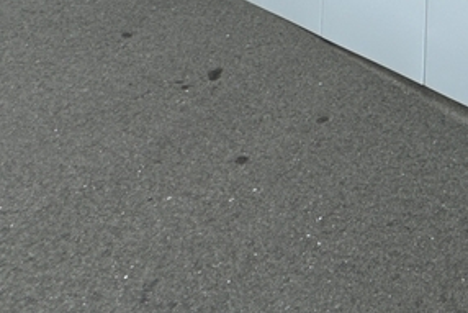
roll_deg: -2.5
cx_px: 619
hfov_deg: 27.2
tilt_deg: +1.3
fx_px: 793
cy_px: -352
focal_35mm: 61
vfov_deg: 16.0
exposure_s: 1/1078
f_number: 2.2
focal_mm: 2.22
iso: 50
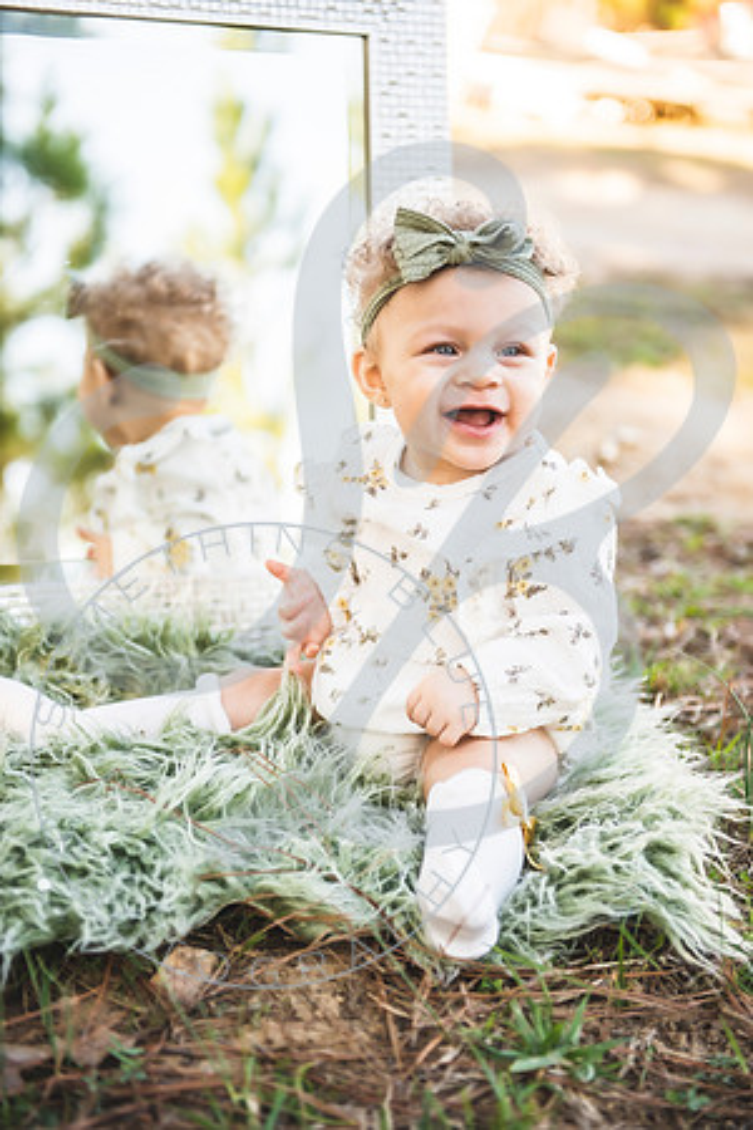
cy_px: 565
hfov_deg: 21.9
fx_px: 1945
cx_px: 376
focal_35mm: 62
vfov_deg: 32.4
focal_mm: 62
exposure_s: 1/400
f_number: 2.8
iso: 200
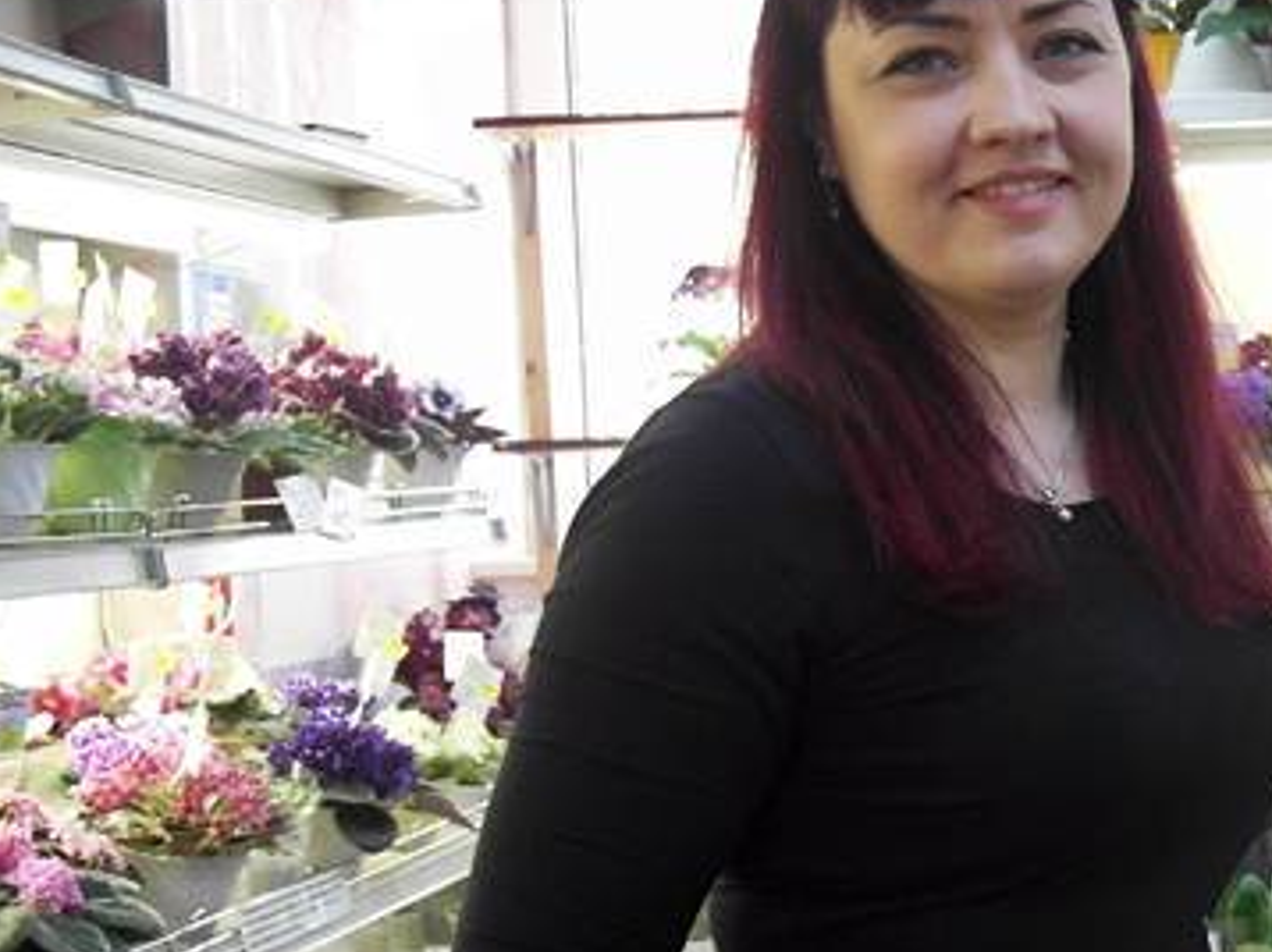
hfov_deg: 32.7
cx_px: 1041
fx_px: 2093
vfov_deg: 25.3
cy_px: 737
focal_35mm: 57
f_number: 2.5
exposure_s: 1/45
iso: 120
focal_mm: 5.2
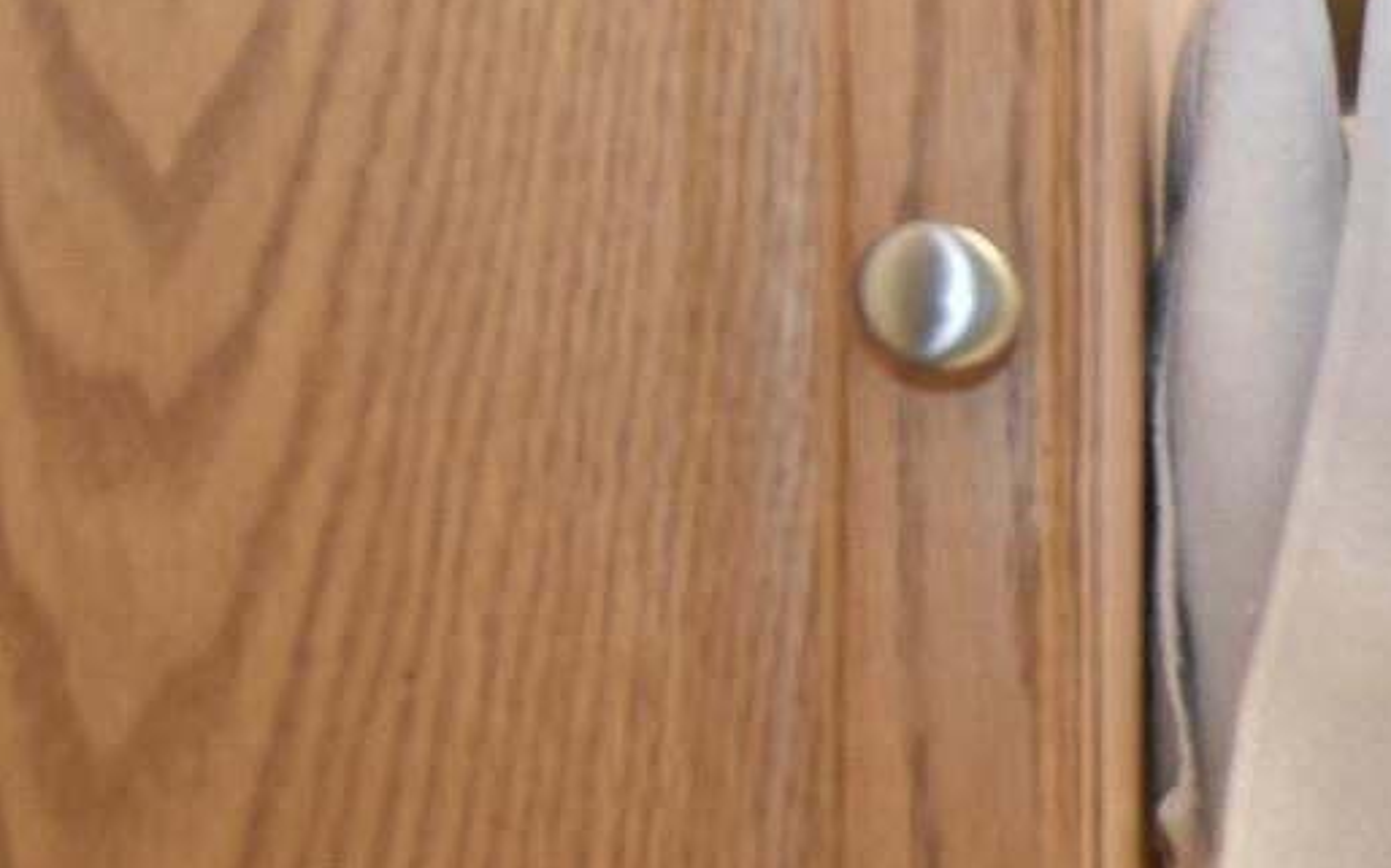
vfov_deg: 13.9
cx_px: 2747
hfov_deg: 17.3
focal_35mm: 89
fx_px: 3373
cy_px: 1220
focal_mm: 10
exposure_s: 1/60
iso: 200
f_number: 4
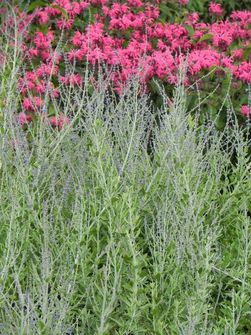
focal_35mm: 291
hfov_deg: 5.1
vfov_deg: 6.8
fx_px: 2813
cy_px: 168
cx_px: 126
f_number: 5
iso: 160
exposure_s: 1/320
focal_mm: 51.8
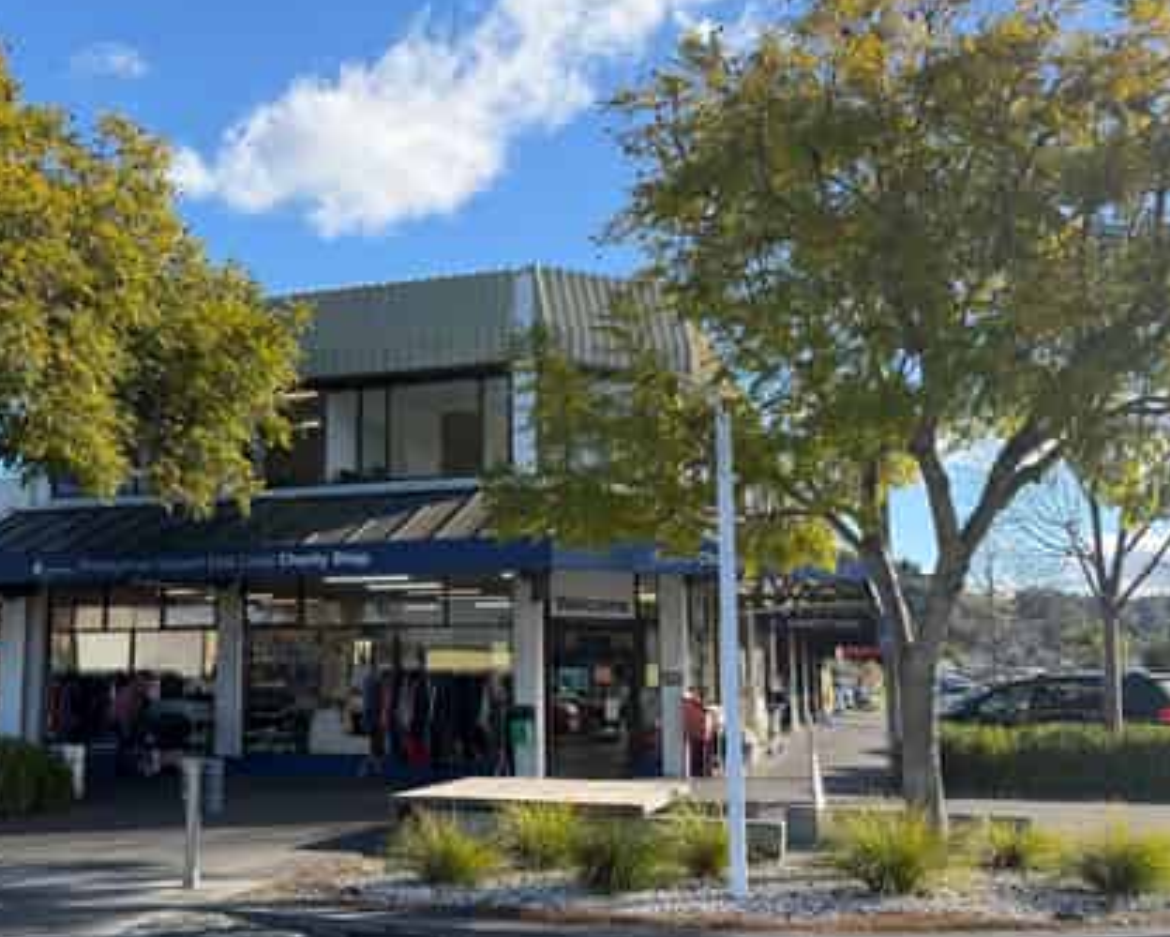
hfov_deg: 48.4
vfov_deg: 40.1
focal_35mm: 37
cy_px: 525
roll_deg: +0.0
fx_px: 1282
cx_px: 411
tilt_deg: +7.7
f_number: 1.78
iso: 100
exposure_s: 1/2000
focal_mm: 6.76
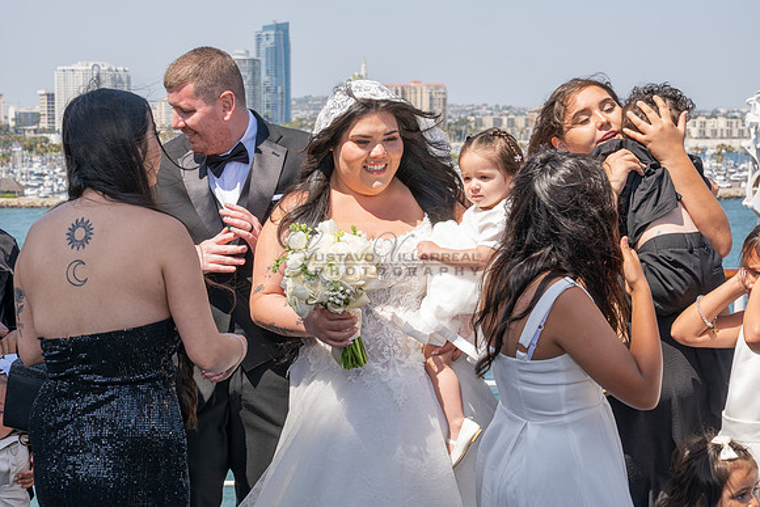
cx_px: 380
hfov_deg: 28.8
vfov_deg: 19.5
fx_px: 1478
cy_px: 254
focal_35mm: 70
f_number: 11
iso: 200
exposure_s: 1/200
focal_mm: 70
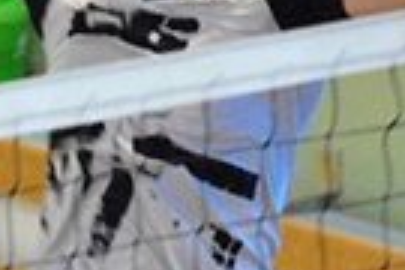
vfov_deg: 1.4
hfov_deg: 2.1
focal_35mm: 975
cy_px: 226
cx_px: 24
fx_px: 10972
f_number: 5
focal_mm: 135
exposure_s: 1/100
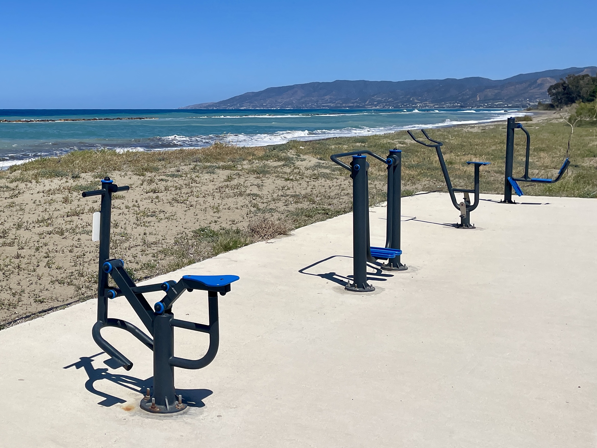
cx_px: 298
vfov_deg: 53.1
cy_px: 224
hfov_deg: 67.3
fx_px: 448
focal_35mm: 26
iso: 32
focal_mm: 4.2
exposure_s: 1/9804
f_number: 1.6
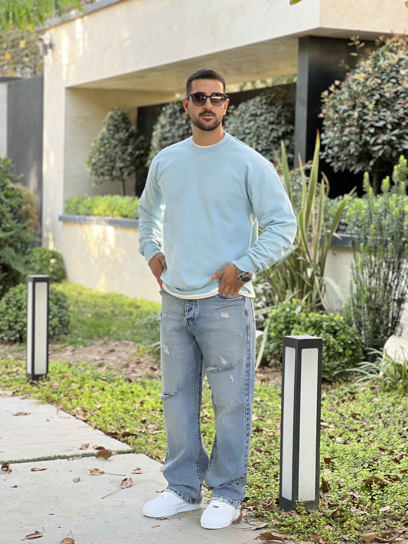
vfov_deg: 25.3
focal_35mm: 77
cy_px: 272
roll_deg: -1.5
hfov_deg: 19.1
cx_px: 204
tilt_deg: -2.7
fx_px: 1210
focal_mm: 9
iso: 250
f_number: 2.8
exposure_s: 1/72
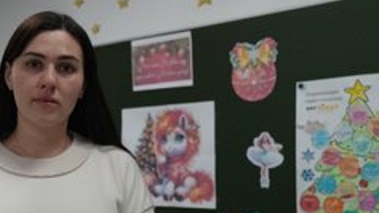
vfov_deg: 19.2
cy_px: 164
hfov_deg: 32.6
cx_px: 61
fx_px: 623
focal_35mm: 62
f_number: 3.5
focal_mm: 35
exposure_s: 1/160
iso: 12800
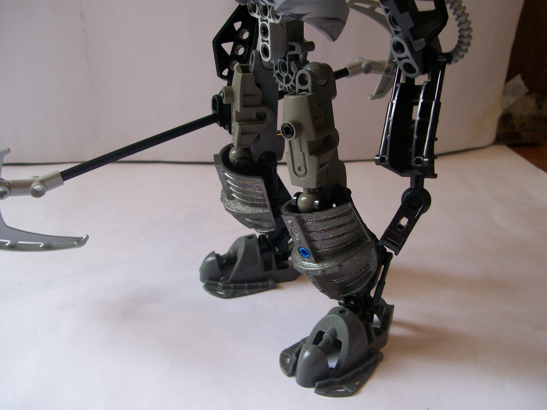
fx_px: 569
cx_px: 274
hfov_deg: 51.4
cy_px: 205
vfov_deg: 39.7
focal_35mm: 36
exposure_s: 1/32
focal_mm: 6
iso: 99
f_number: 2.7
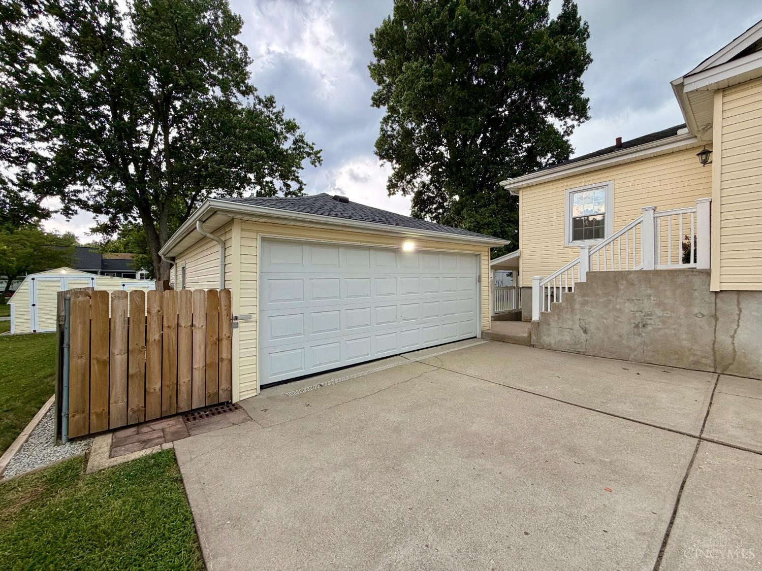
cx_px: 381
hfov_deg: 102.1
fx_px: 308
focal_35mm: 14
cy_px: 286
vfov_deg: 85.7
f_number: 2.2
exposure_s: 1/120
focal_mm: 2.22
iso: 80
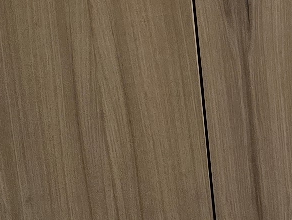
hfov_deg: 11.4
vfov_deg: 9.4
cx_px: 563
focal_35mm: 158
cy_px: 14
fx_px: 1333
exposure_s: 1/100
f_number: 1.7
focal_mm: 6.3
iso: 1250
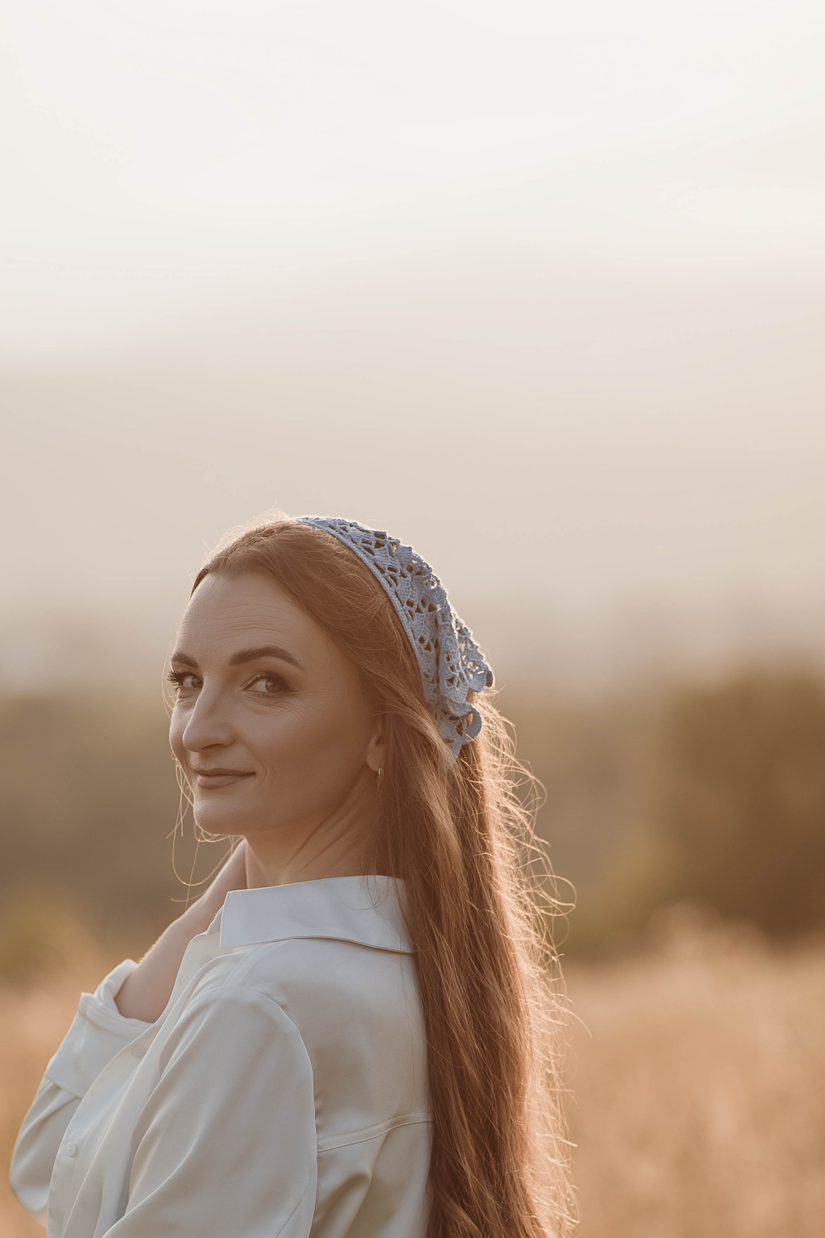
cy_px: 1173
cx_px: 252
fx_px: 5706
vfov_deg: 12.3
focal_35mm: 166
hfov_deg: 8.3
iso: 100
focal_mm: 85
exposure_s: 1/640
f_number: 1.8
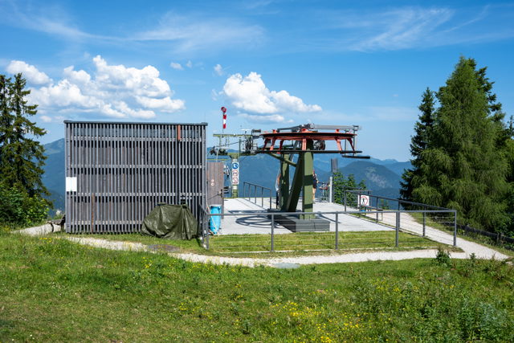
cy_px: 172
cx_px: 257
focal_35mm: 34
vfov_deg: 38.4
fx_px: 493
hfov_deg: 55.1
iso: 200
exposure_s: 1/500
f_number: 10
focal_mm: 34.5
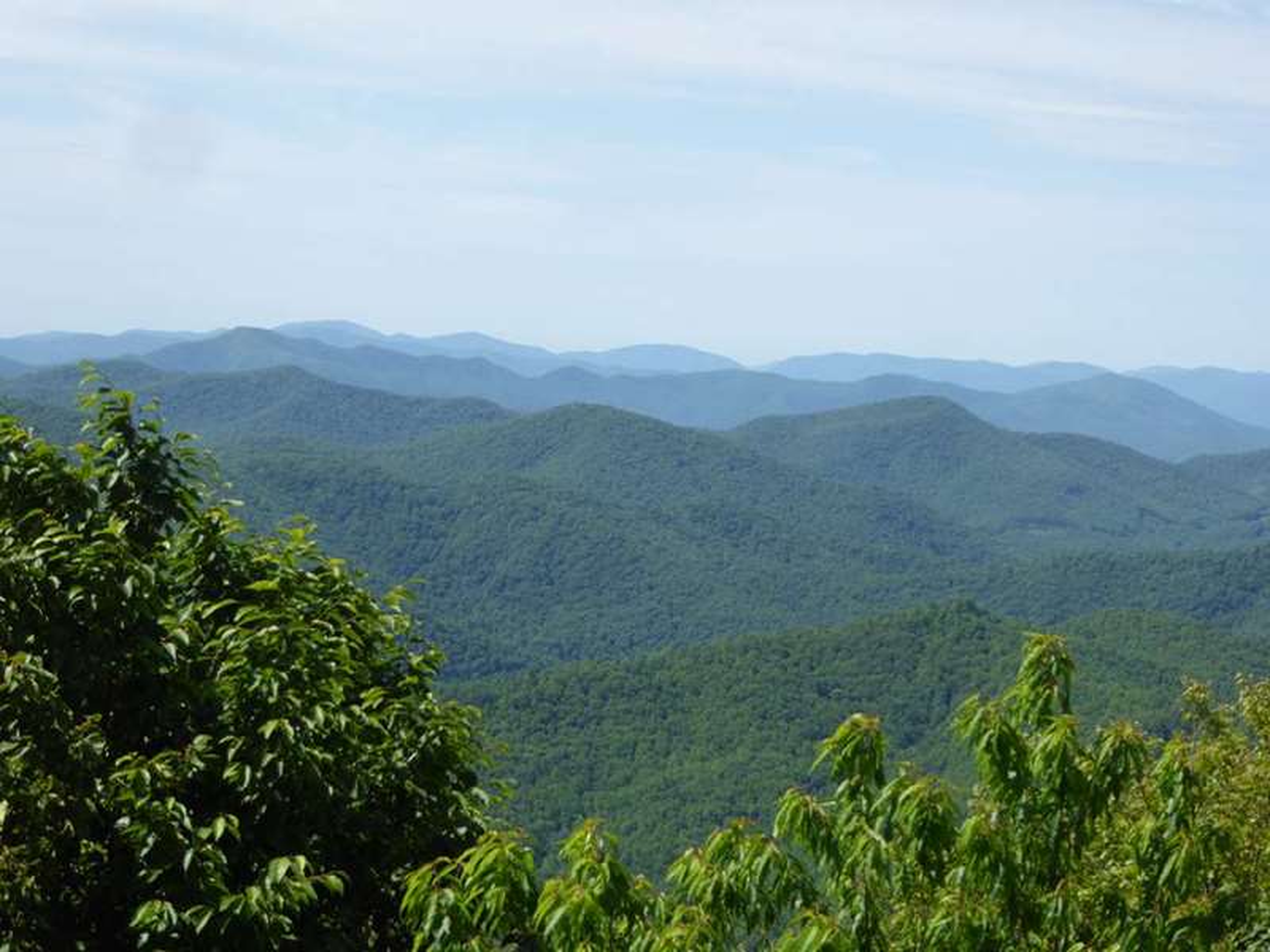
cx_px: 635
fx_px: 3082
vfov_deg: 17.6
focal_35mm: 84
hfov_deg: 23.3
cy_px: 476
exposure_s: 1/400
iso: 100
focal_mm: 15
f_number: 4.8
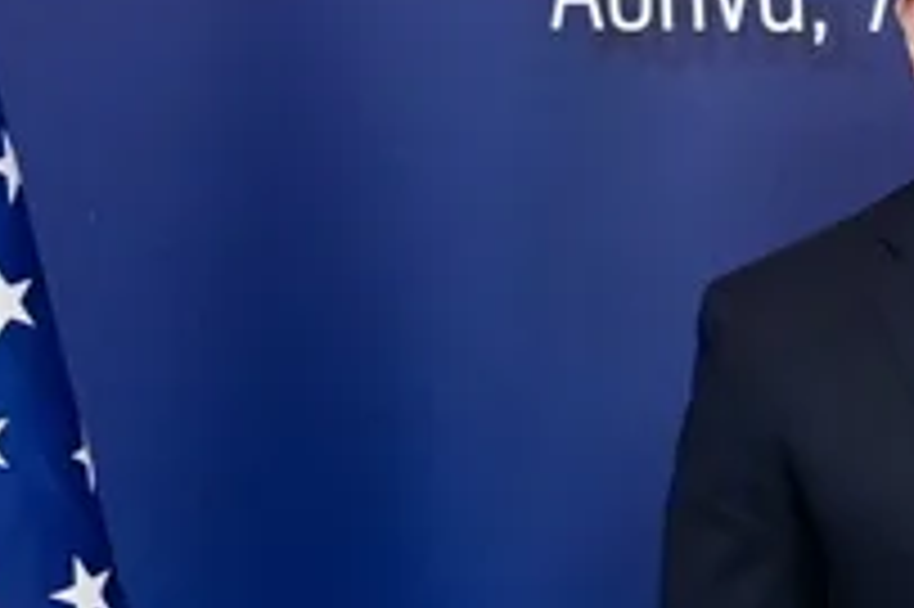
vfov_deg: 7.0
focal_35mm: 195
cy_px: 761
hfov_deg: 8.9
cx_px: 2602
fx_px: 4947
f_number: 2.8
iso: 2000
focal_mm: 33
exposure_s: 1/640
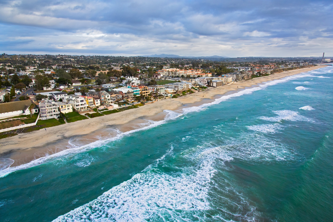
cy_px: 111
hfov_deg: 73.7
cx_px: 166
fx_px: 222
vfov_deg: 53.2
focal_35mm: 24
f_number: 6.3
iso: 1000
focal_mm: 24
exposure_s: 1/1000
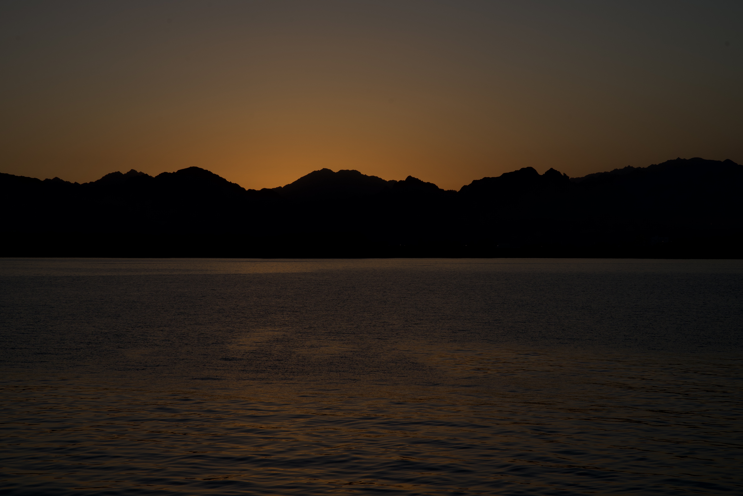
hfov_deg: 28.8
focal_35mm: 70
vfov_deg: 19.5
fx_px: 1445
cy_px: 248
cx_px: 372
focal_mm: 70
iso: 125
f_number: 13
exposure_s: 1/250
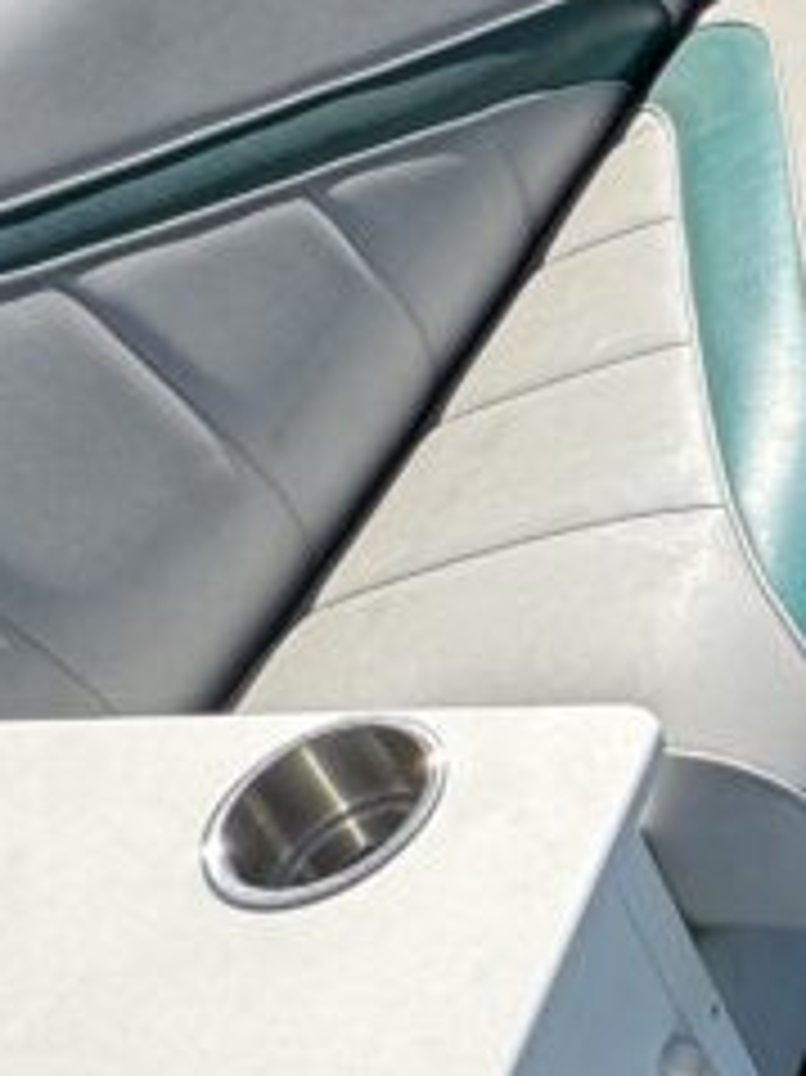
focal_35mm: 60
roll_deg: +2.7
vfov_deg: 30.5
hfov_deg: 17.3
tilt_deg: -39.4
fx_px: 1864
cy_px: 77
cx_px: 1635
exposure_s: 1/476
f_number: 2.2
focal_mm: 2.22
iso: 40
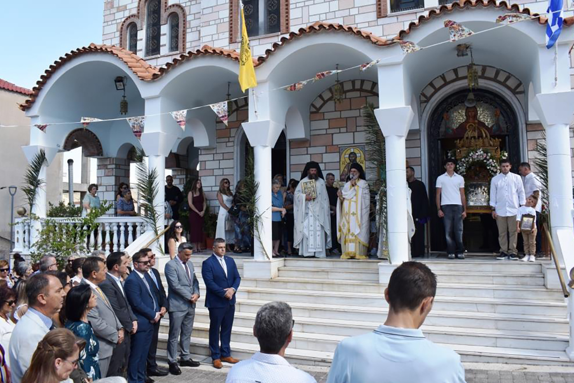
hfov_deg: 65.5
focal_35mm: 28
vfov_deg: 46.4
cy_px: 189
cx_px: 288
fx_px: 446
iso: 200
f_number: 8
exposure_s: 1/250
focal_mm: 18
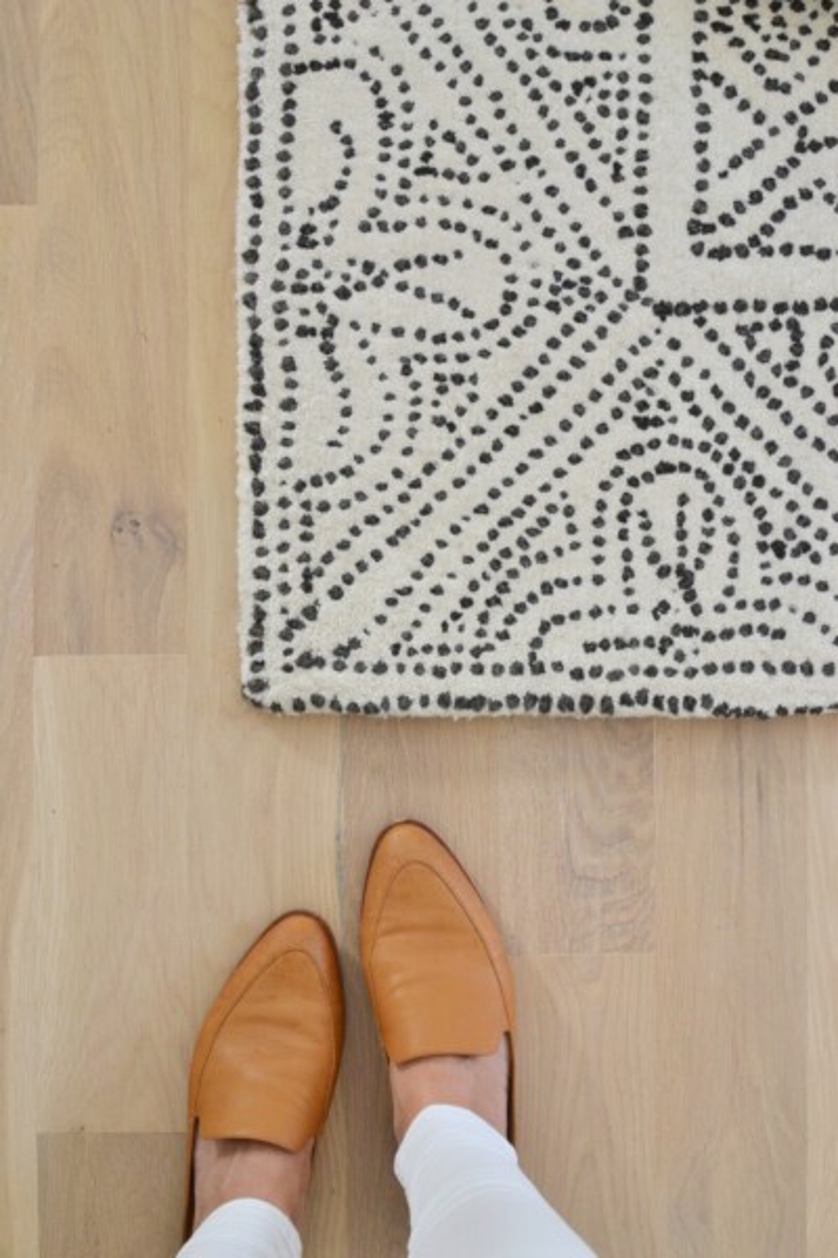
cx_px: 419
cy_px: 629
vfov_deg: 37.9
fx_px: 1833
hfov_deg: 25.8
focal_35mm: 52
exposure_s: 1/125
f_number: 4
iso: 800
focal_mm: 35
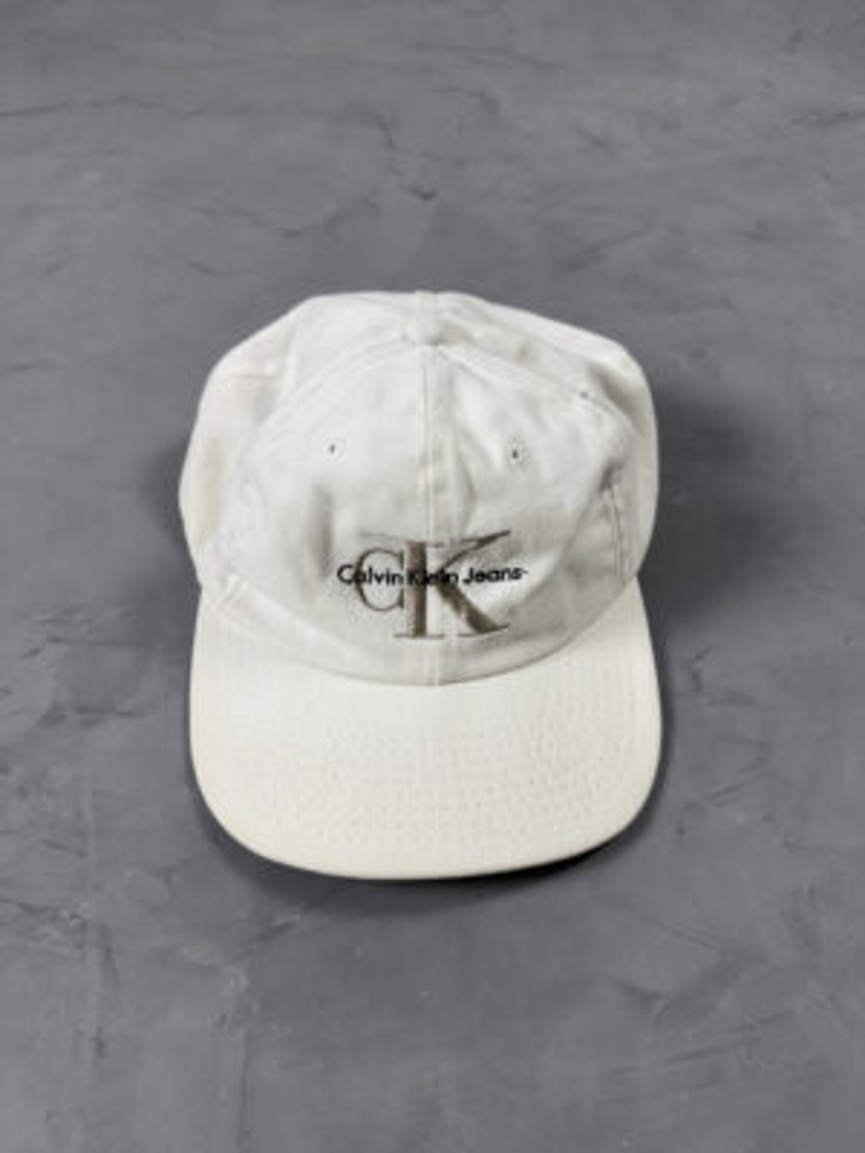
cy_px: 576
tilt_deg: -53.7
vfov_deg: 71.6
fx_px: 800
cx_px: 432
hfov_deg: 56.8
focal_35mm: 24
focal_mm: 6.76
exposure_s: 1/120
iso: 125
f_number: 1.78
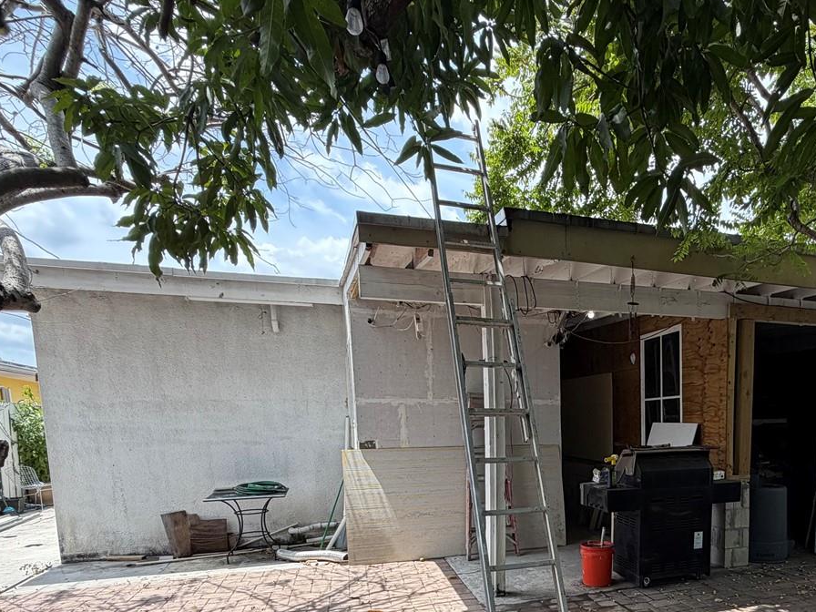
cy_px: 488
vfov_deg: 51.5
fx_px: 589
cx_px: 572
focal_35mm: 25
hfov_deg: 66.6
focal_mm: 2.22
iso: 50
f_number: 2.2
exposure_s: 1/502
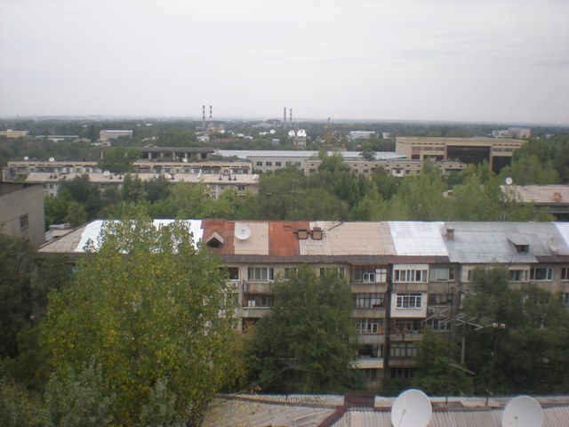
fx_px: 625
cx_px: 284
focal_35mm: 38
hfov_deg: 49.0
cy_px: 214
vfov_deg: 37.7
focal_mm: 6.3
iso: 64
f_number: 4.6
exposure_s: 1/245
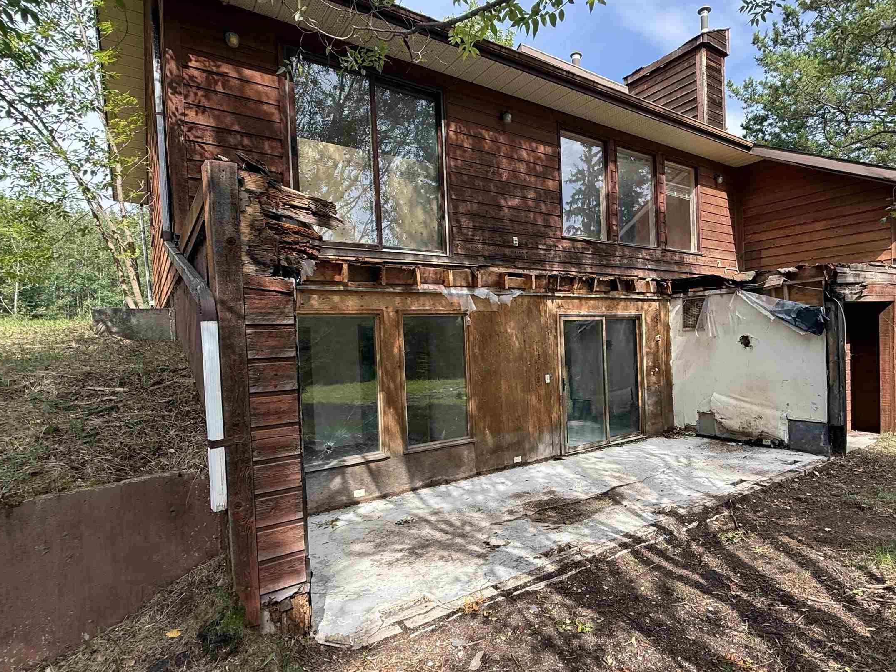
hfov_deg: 80.8
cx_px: 536
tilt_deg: -3.9
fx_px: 518
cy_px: 353
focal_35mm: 20
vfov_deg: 65.9
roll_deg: +4.2
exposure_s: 1/506
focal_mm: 2.22
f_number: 2.2
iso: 50
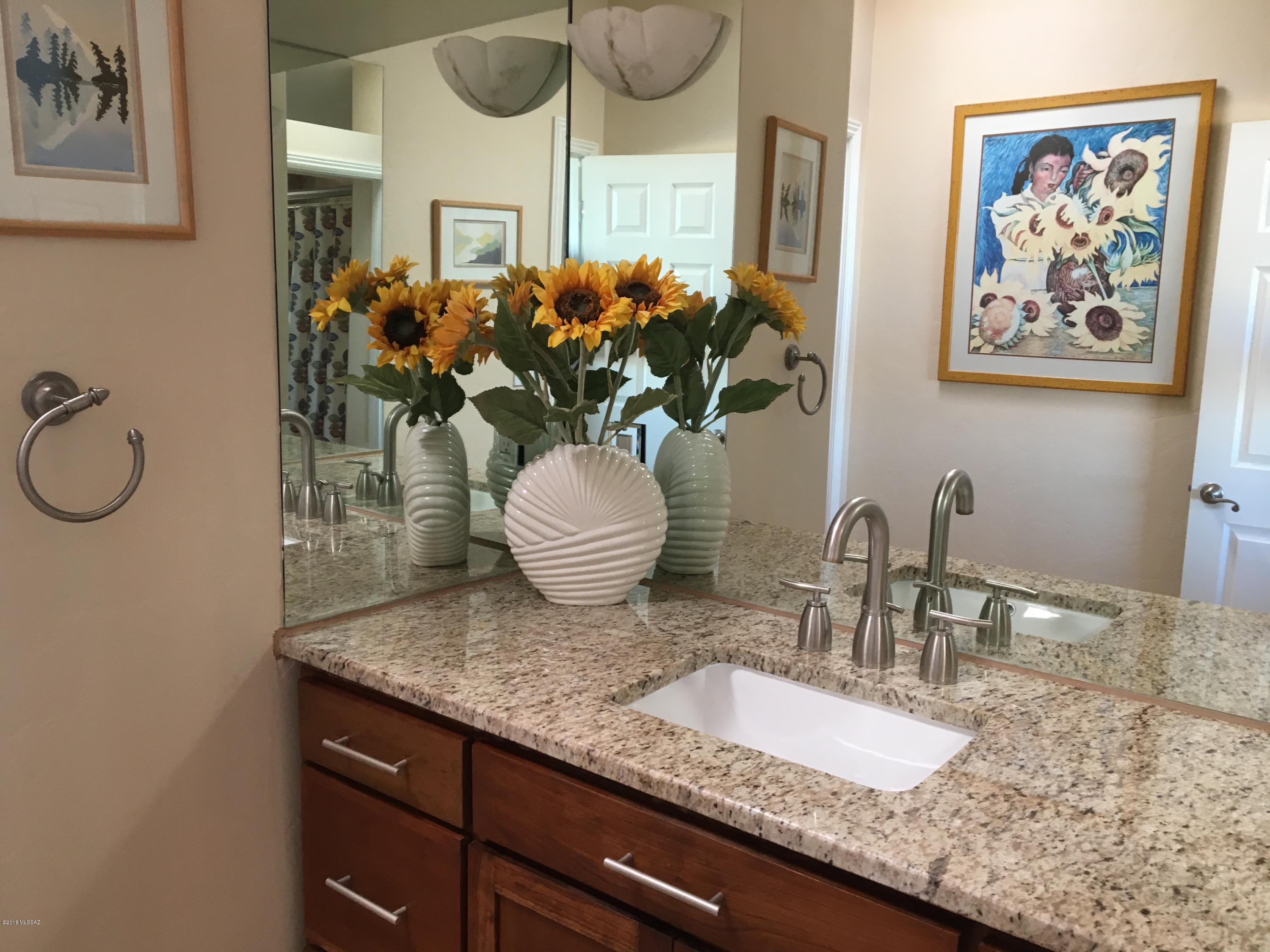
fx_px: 1064
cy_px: 476
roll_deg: -1.1
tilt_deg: -10.8
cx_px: 635
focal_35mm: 29
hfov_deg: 61.7
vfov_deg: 48.2
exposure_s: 1/30
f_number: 2.2
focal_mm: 4.15
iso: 64
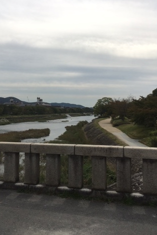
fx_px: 268
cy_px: 92
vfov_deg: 47.1
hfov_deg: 32.6
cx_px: 64
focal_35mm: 41
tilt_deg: +4.9
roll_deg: -0.3
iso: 25
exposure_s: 1/3344
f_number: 2.2
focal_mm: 4.15
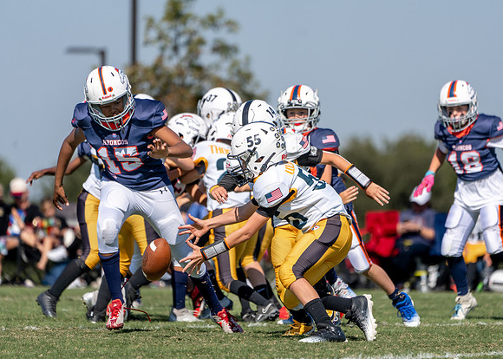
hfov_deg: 4.4
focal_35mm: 457
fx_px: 6531
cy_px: 164
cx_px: 294
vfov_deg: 3.1
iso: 125
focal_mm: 400
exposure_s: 1/1600
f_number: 5.6
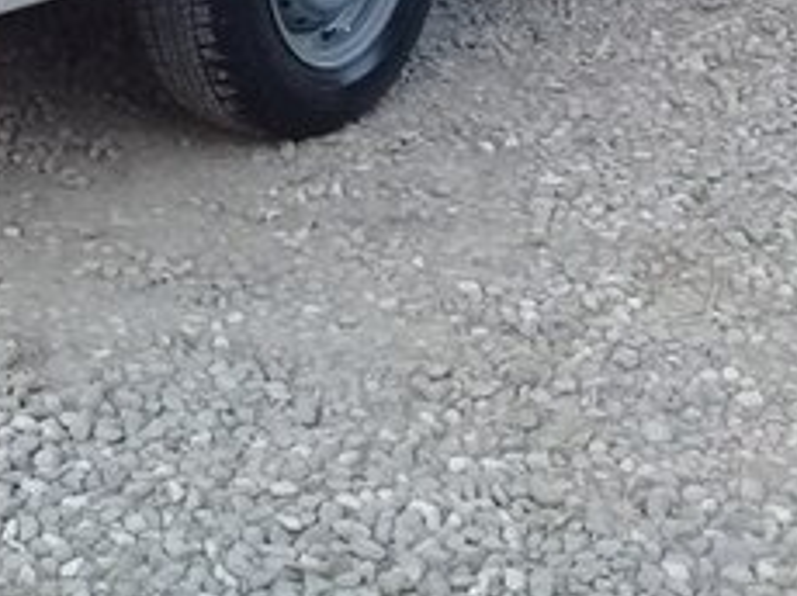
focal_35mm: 89
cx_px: 97
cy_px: -244
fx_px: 2047
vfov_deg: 15.5
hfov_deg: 21.6
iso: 160
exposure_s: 1/33
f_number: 2.2
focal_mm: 3.3
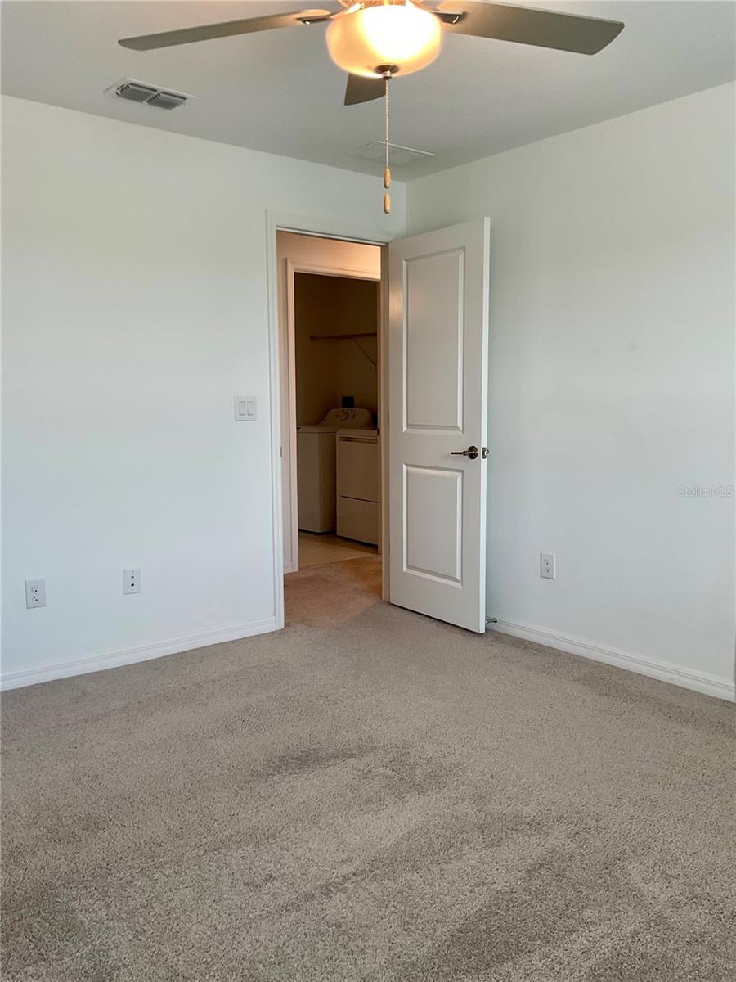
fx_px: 822
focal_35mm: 29
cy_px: 491
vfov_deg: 61.7
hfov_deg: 48.2
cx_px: 368
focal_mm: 3
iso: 32
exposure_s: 1/60
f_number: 1.8
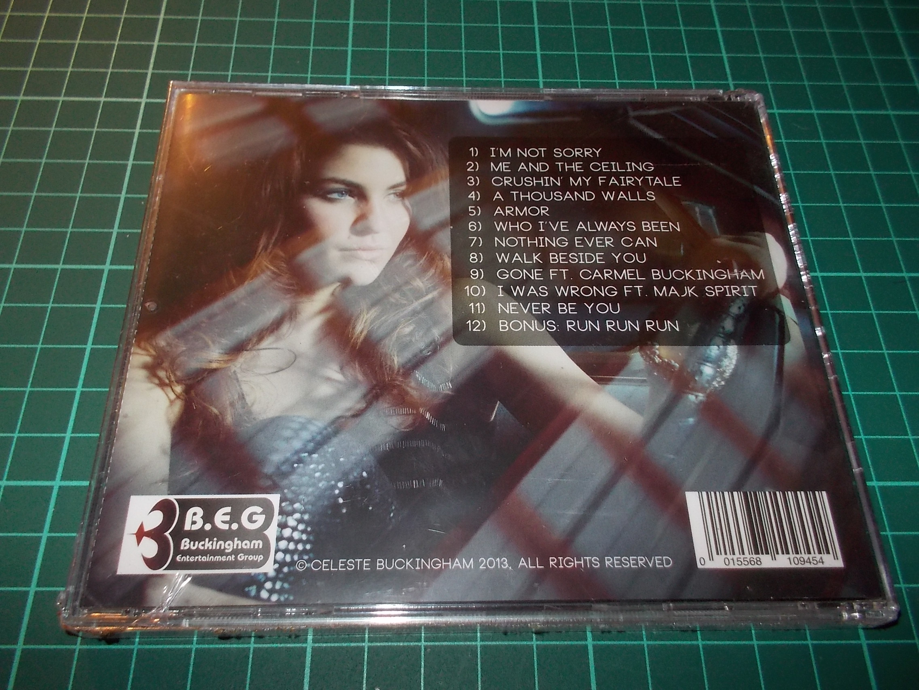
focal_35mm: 29
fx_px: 770
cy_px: 345
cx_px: 460
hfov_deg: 61.7
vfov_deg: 48.2
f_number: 3.3
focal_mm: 4.1
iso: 200
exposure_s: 1/30
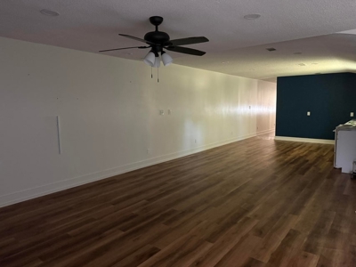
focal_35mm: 24
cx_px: 178
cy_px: 134
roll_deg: +1.0
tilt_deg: -6.0
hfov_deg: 71.6
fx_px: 247
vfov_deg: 56.8
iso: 1000
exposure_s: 1/36
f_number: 1.78
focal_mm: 6.76
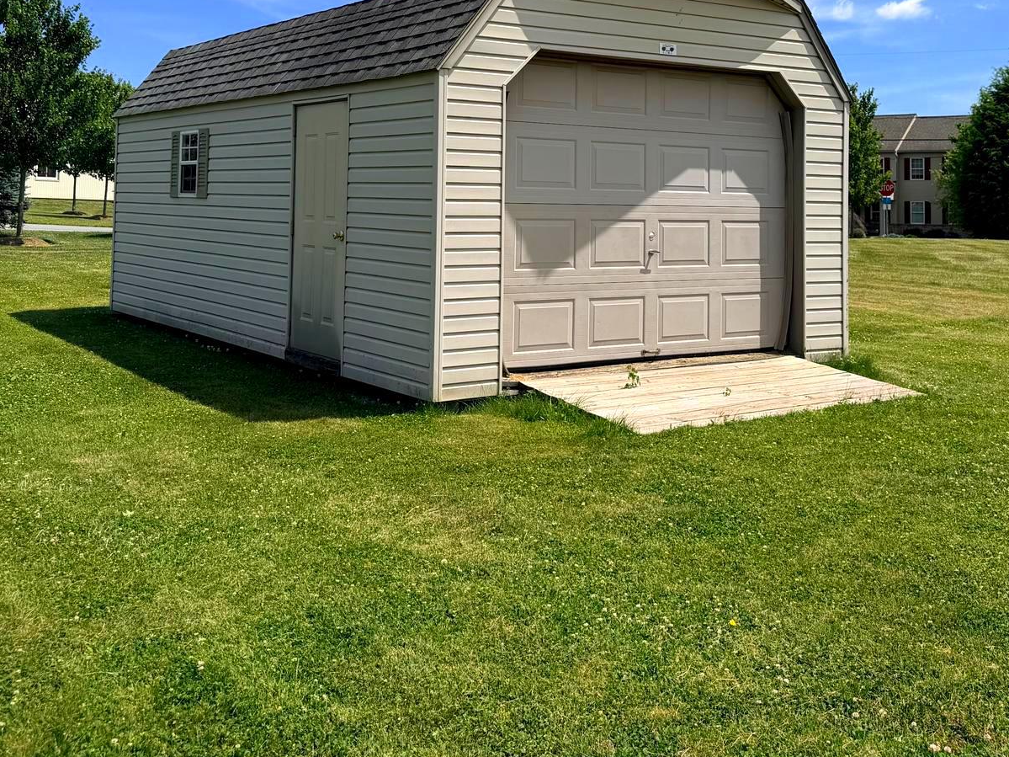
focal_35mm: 41
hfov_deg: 45.6
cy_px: 140
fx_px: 1195
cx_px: 577
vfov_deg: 34.0
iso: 80
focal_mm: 6.76
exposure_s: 1/7353
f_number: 1.78
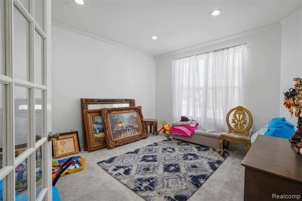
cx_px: 151
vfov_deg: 73.7
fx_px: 134
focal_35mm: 16
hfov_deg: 96.8
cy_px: 100
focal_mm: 16
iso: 250
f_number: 8
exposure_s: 1/800
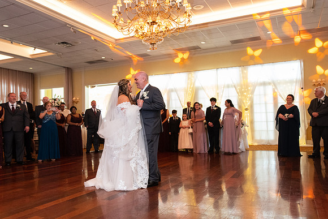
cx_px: 164
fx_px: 273
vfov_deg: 43.6
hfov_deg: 61.9
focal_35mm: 30
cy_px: 110
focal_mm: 30
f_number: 4
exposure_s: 1/60
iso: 6400
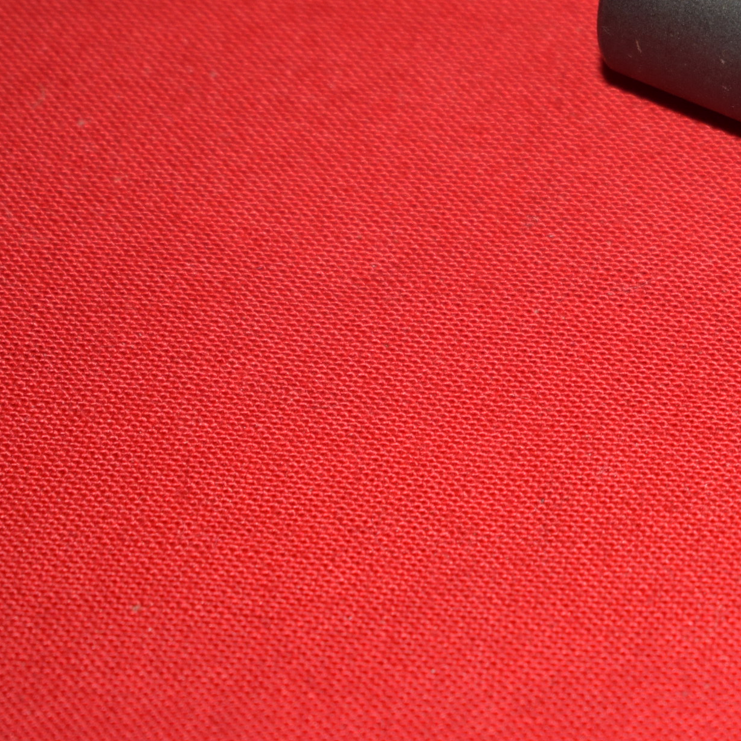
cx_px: 869
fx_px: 4142
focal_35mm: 171
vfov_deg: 10.2
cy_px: 170
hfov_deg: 10.1
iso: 400
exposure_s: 1/200
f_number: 5.6
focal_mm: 55
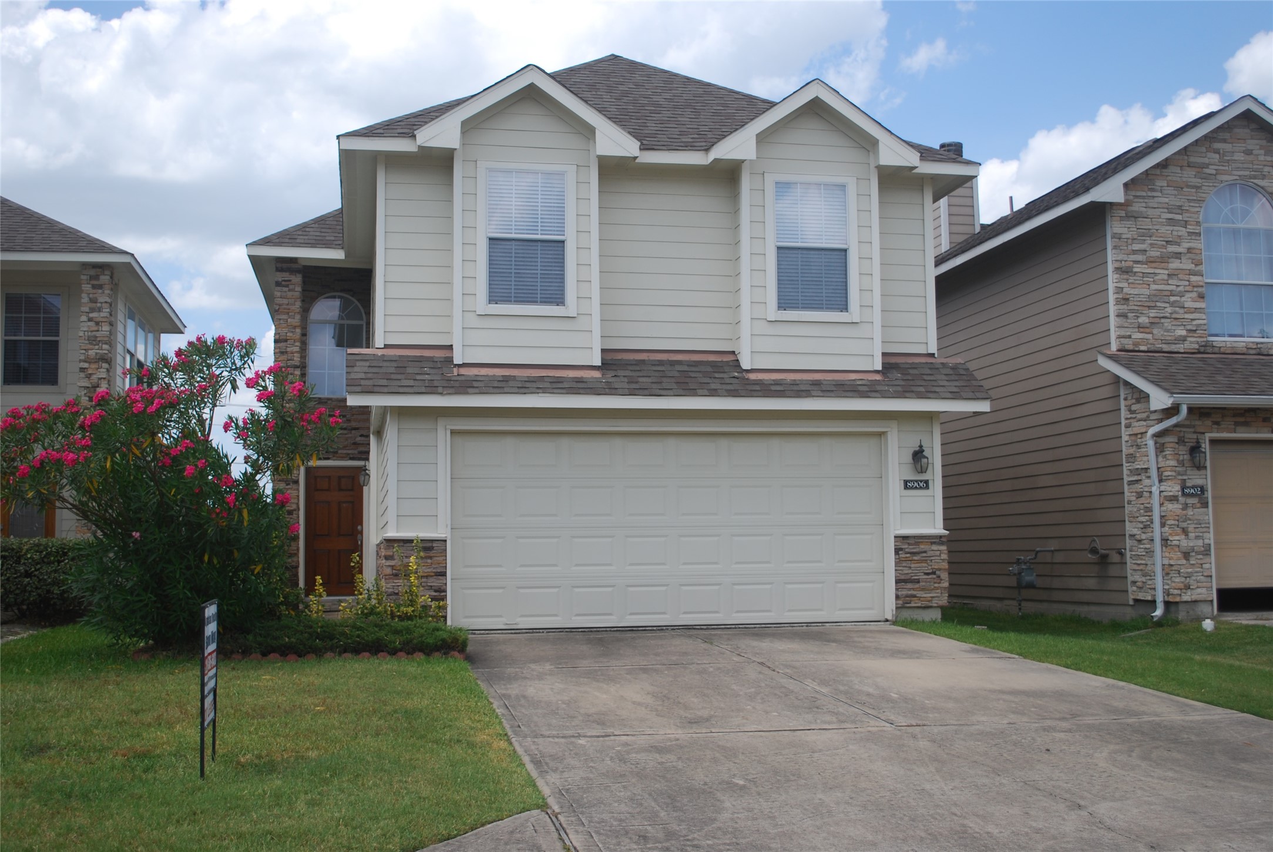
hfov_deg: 49.5
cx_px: 636
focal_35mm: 39
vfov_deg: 34.3
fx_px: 1381
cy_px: 426
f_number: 4.5
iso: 100
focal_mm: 26
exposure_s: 1/640
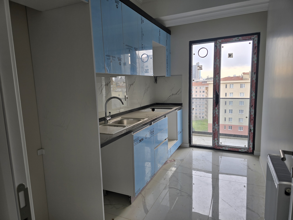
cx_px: 146
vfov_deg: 58.9
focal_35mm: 23
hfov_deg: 73.9
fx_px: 195
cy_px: 110
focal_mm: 6.3
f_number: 1.7
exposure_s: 1/180
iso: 40
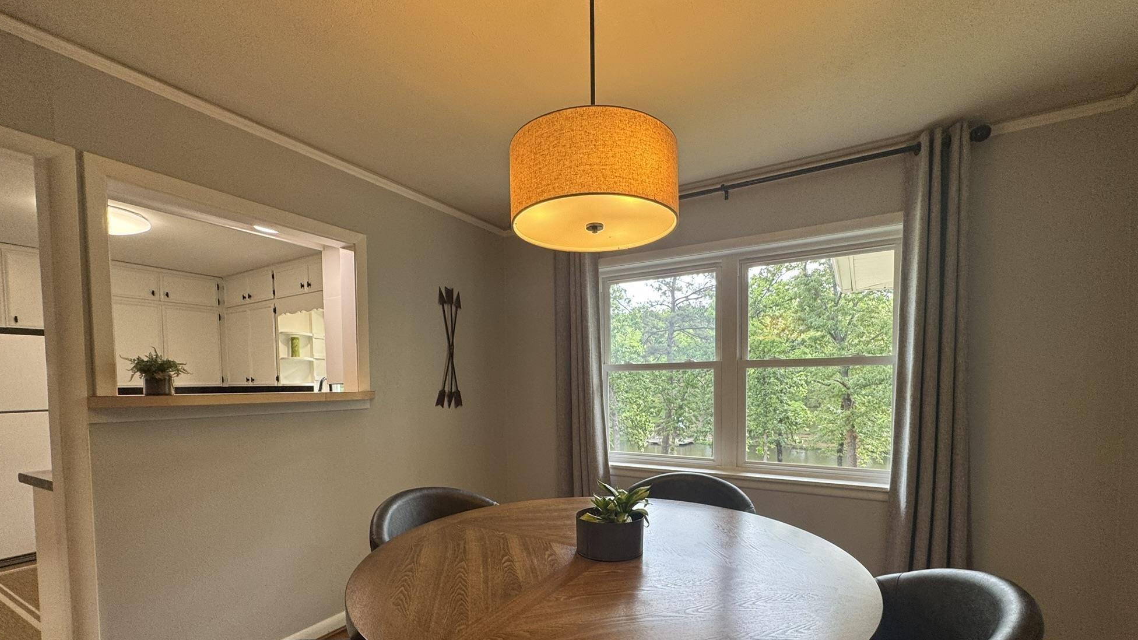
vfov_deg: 65.9
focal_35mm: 16
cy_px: 408
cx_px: 583
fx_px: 483
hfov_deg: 99.4
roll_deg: -0.7
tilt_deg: -4.3
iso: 100
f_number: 2.2
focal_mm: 2.22
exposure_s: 1/120
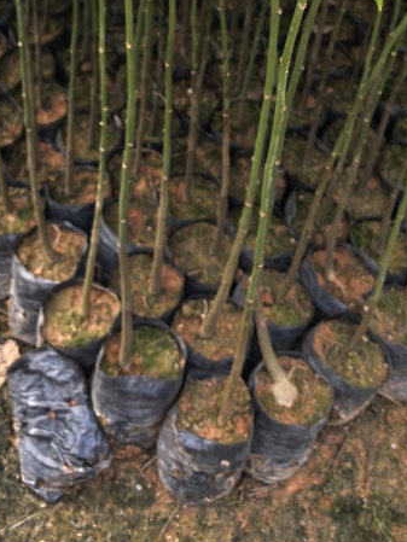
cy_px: -56
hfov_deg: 25.7
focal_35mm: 57
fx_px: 893
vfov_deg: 30.2
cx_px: 179
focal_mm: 5.75
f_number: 2
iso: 1250
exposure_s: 1/949
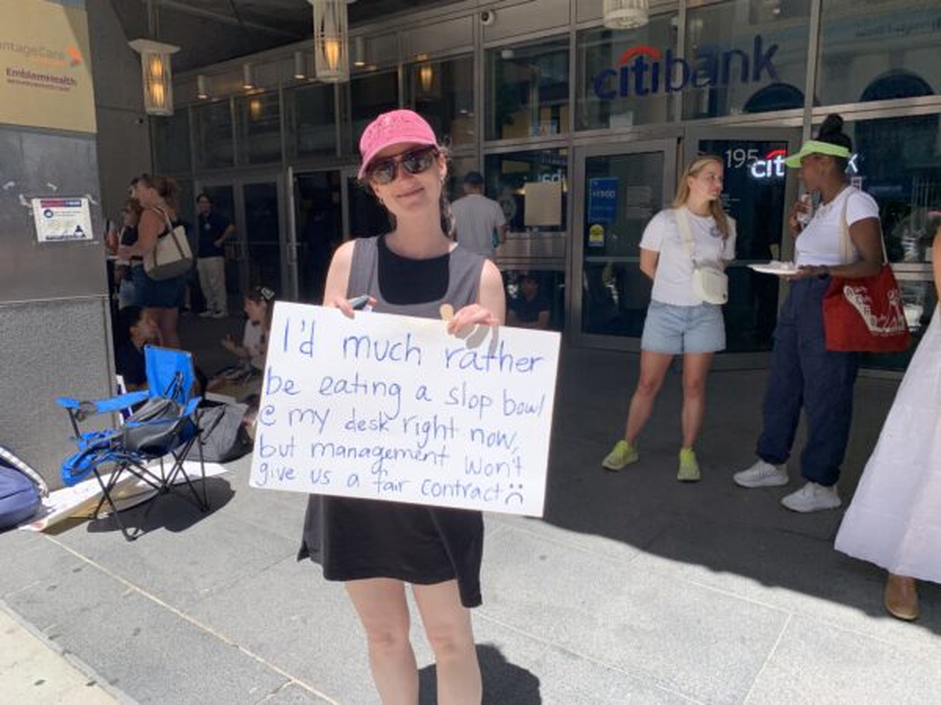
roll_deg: +0.8
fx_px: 707
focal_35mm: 26
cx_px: 470
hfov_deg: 67.3
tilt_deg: -8.9
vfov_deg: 53.1
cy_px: 352
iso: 25
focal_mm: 4.25
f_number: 1.8
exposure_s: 1/1088
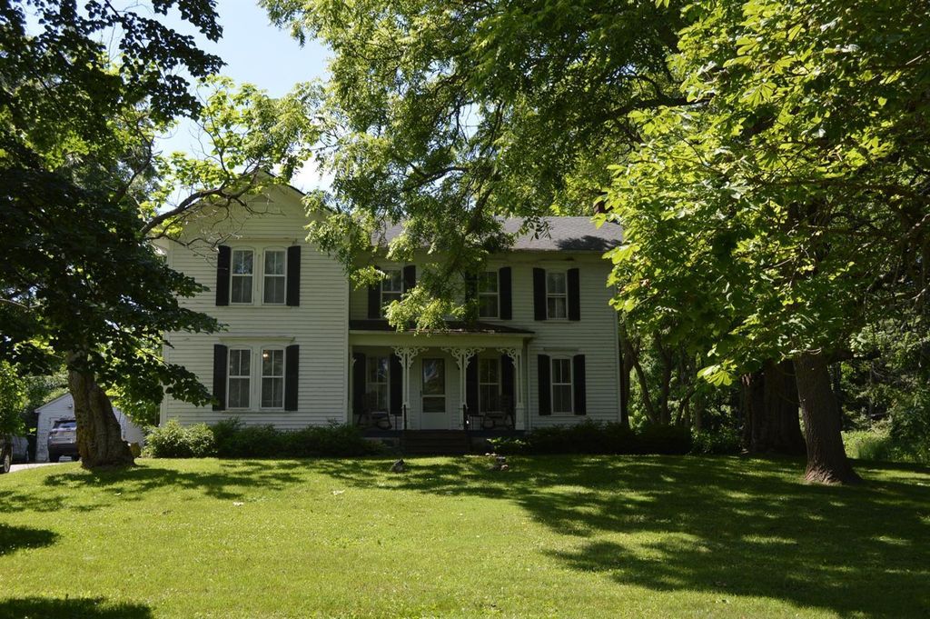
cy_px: 310
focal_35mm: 36
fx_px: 929
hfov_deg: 53.2
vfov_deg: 36.8
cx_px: 465
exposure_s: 1/160
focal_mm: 24
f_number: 6.3
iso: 100
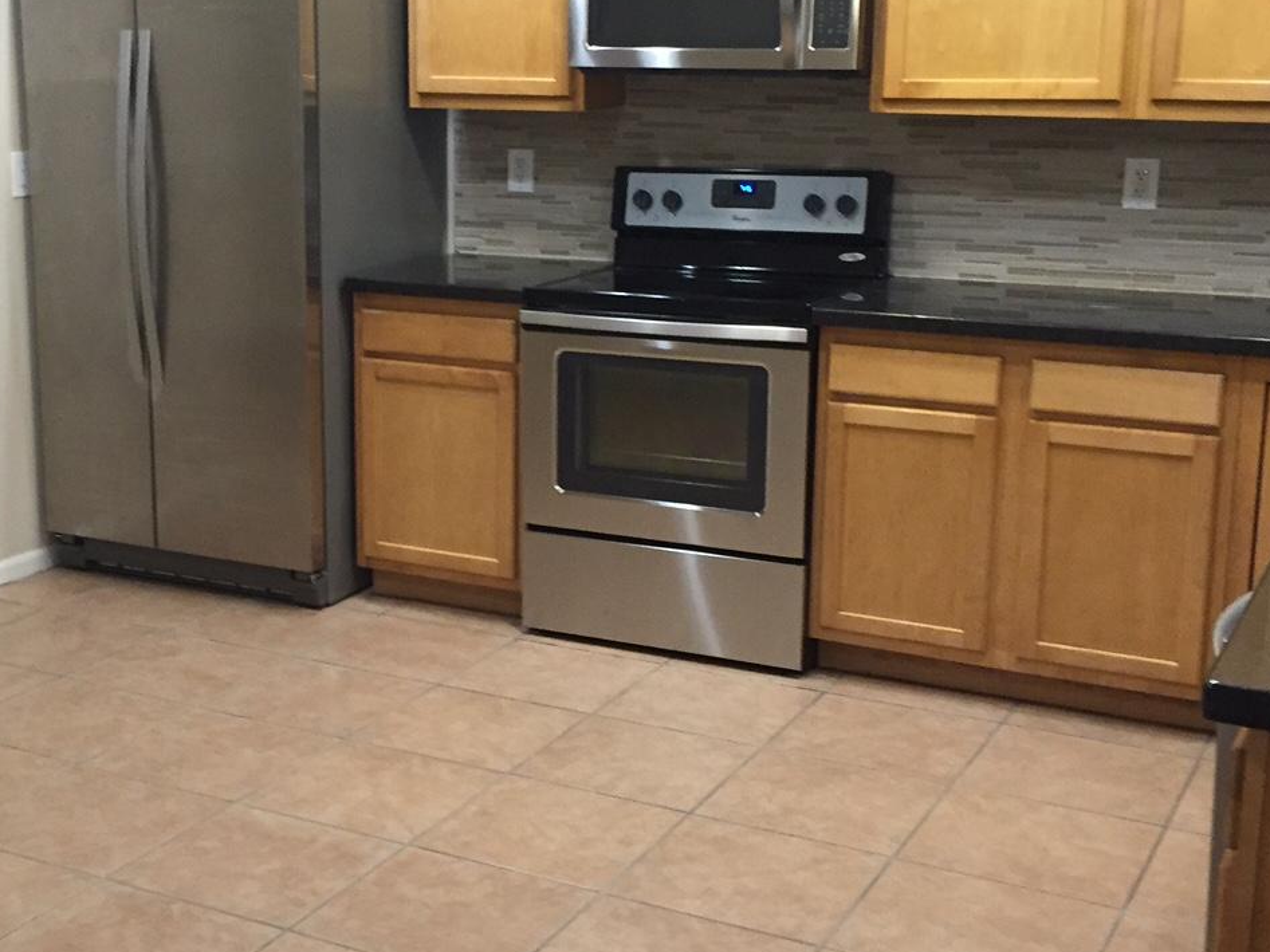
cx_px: 418
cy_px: 441
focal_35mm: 50
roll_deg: -0.5
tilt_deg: -13.3
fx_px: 1834
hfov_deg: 37.8
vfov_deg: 29.1
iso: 160
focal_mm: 4.15
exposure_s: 1/30
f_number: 2.2
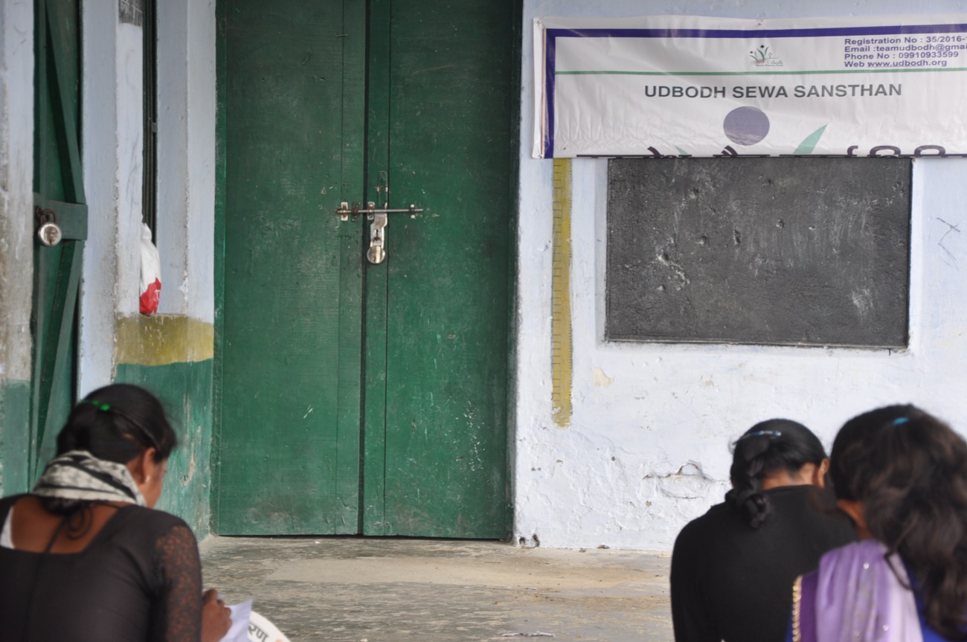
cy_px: 321
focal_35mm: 93
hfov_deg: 21.9
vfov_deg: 14.7
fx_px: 2495
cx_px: 484
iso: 200
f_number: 5.6
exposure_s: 1/30
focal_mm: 62
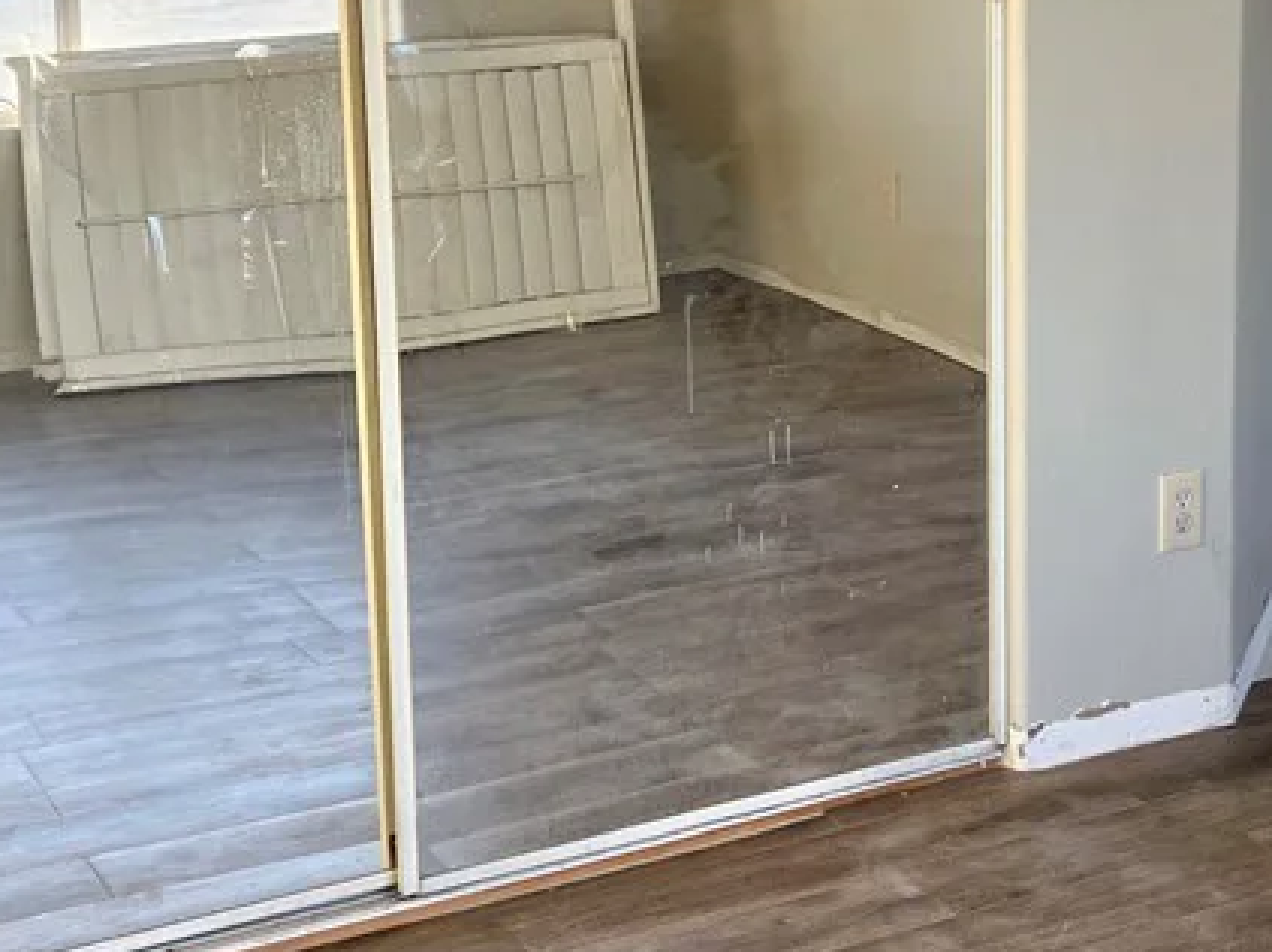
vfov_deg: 21.4
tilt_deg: -9.7
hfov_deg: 28.3
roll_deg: +0.6
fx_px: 2497
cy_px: 214
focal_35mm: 68
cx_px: 910
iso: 64
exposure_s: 1/121
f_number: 1.8
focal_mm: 3.99
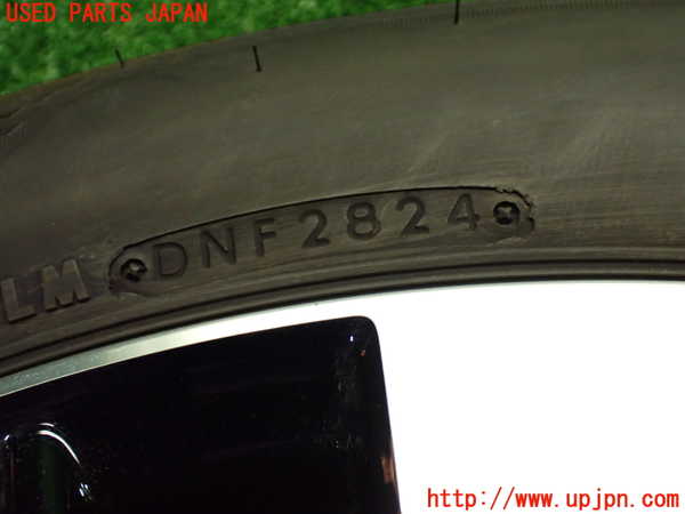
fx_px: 752
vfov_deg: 37.7
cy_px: 257
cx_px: 342
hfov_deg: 49.0
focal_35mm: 38
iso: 800
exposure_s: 1/160
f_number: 2.7
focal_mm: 6.83
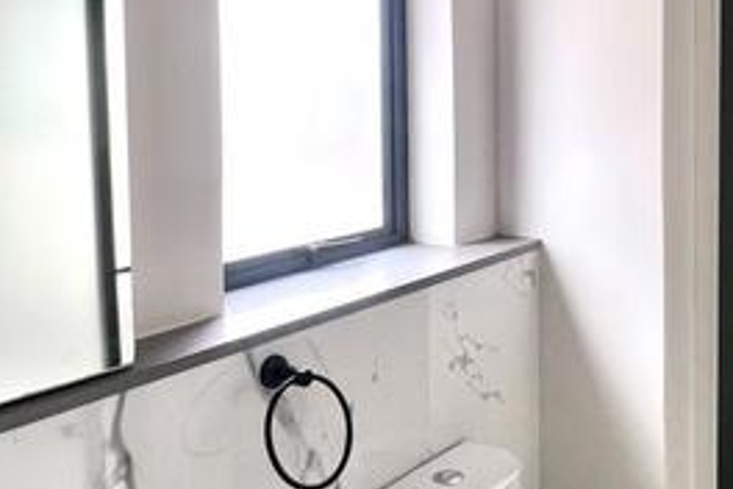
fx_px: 835
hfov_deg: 45.8
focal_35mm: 41
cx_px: 550
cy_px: 122
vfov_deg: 32.0
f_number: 1.8
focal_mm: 1.57
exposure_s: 1/99
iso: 100
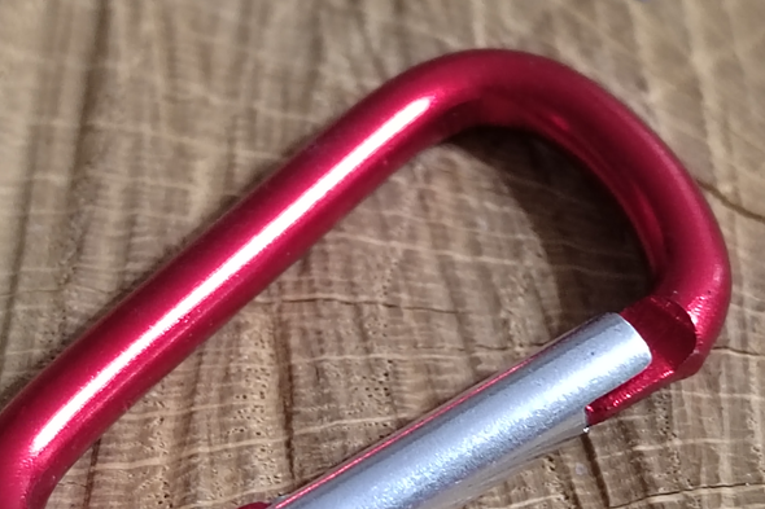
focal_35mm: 81
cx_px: 388
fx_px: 1721
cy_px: 324
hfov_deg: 25.1
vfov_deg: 16.8
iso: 3578
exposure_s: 1/33.3
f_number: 1.9
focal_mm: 5.52
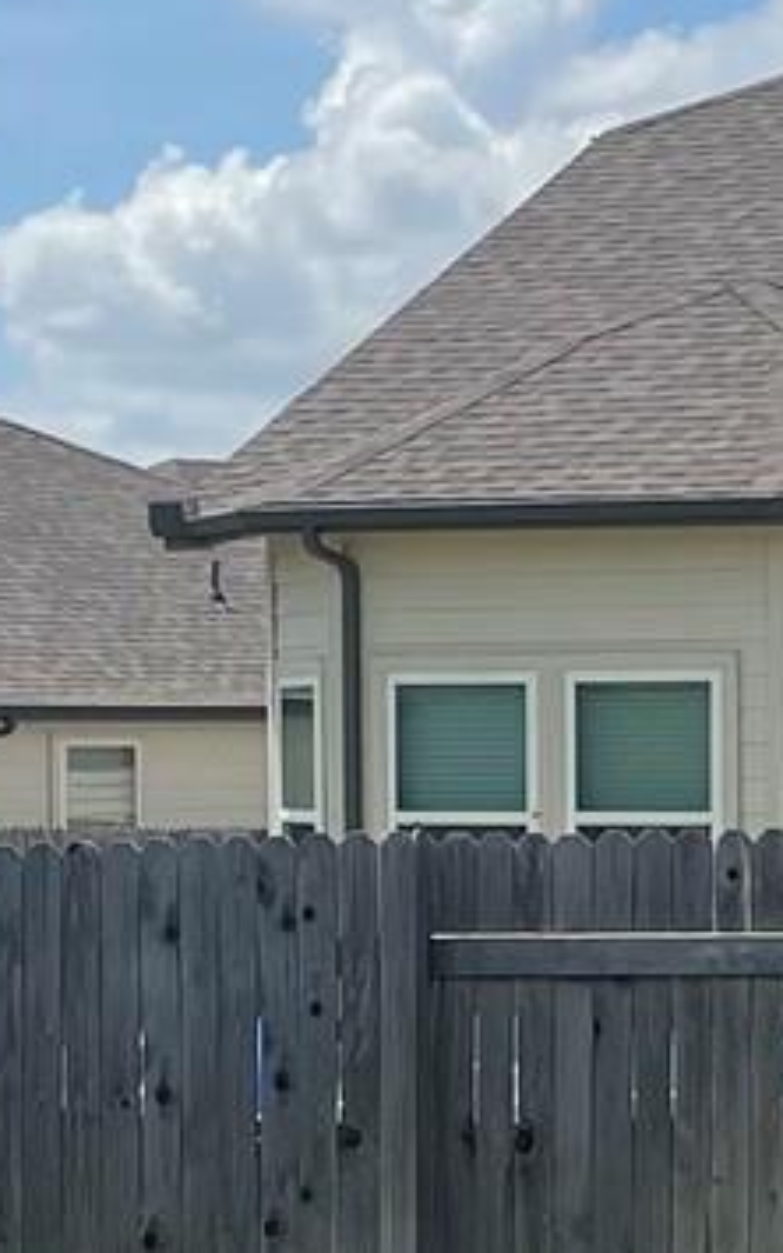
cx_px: 741
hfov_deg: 8.2
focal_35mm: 159
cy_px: 791
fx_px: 5427
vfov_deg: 13.2
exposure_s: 1/4831
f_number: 1.6
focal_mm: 4.2
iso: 32
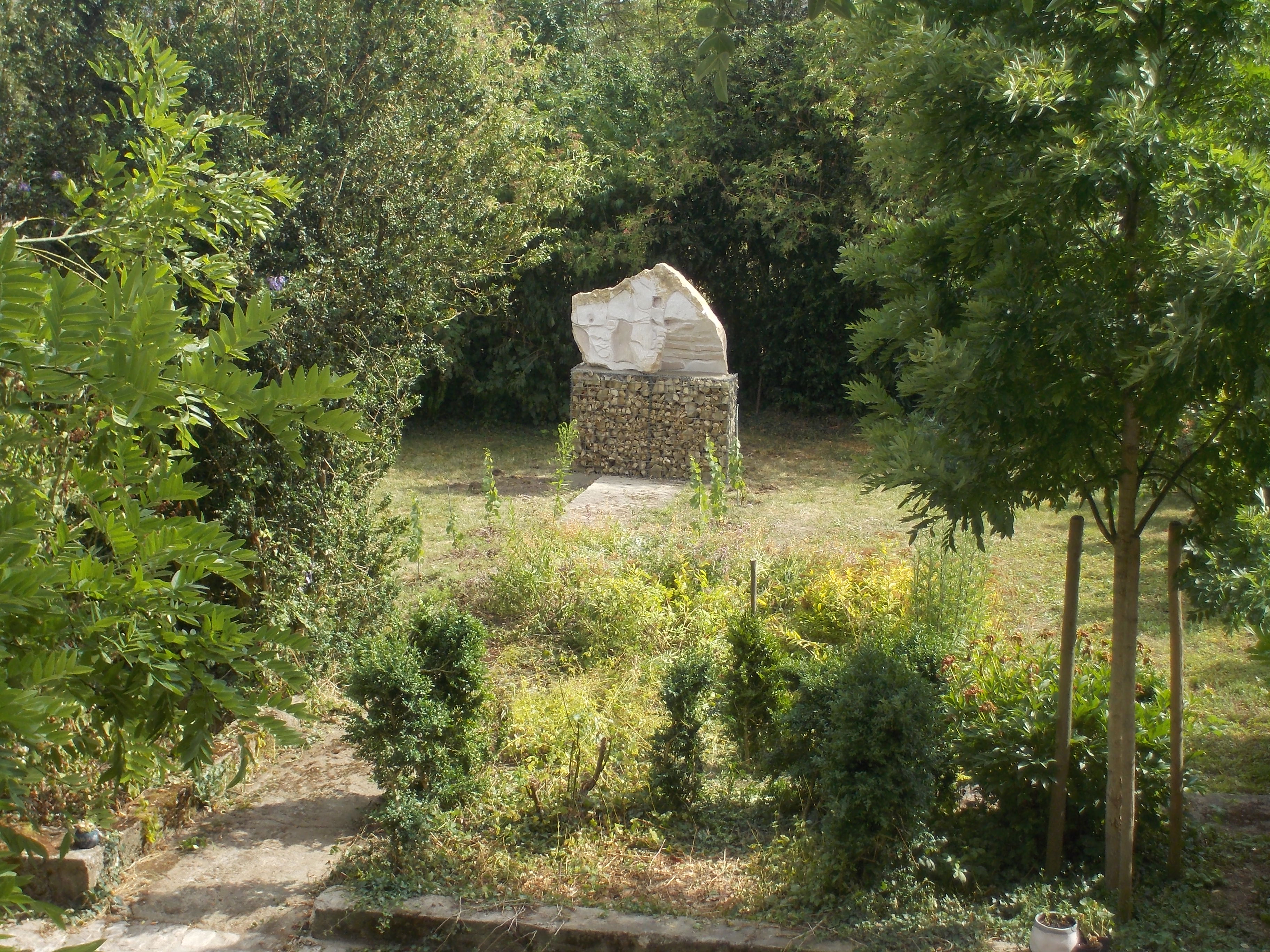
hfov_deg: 34.3
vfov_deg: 26.1
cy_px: 476
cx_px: 635
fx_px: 2055
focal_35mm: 56
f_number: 4.7
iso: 80
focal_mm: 7.9
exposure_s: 1/160
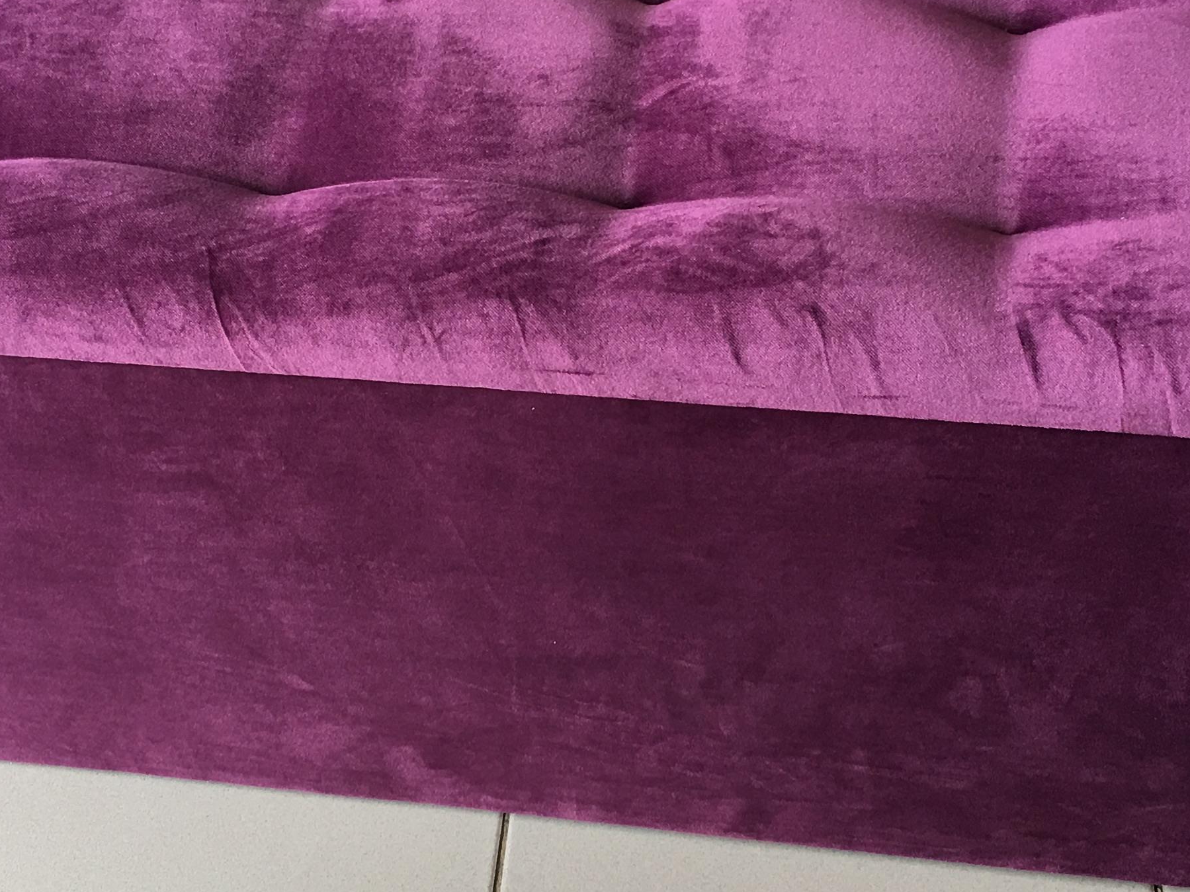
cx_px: 515
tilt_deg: -46.8
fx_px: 2234
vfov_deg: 22.6
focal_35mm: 65
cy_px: 360
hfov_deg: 29.8
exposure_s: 1/33
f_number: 2.2
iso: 40
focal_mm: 4.15
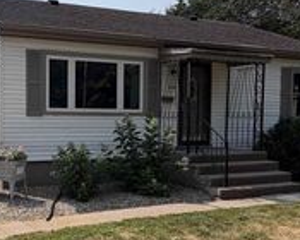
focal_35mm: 39
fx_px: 346
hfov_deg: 43.3
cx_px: 36
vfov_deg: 38.2
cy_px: 136
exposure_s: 1/1368
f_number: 2.2
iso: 20
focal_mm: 2.22
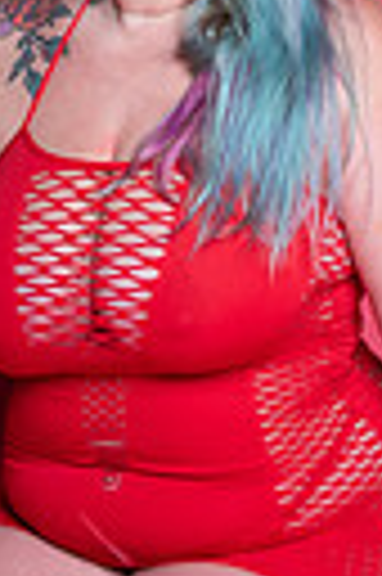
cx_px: 220
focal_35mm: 123
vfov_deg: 16.3
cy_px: -32
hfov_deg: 11.1
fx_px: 1963
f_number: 5.6
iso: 250
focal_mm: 35
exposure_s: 1/400
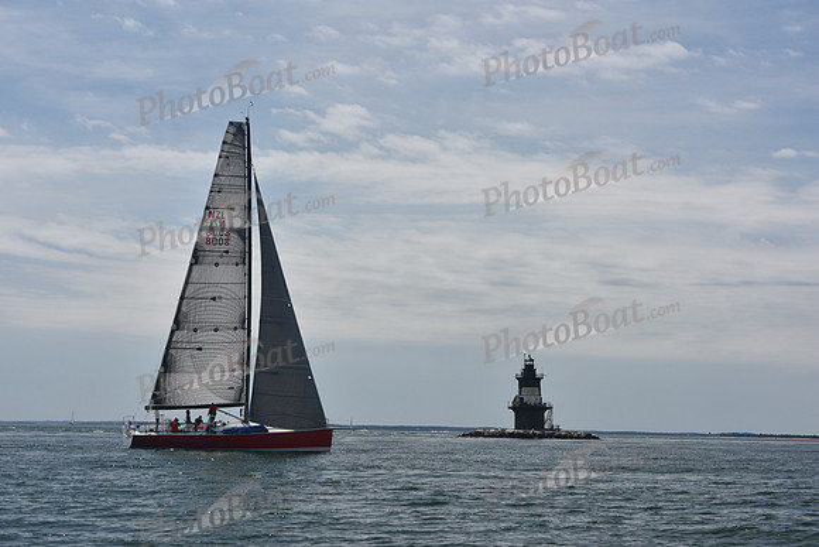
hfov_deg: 23.6
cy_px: 274
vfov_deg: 15.9
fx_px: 1957
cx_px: 410
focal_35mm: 86
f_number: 8
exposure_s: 1/800
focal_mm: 86
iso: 250
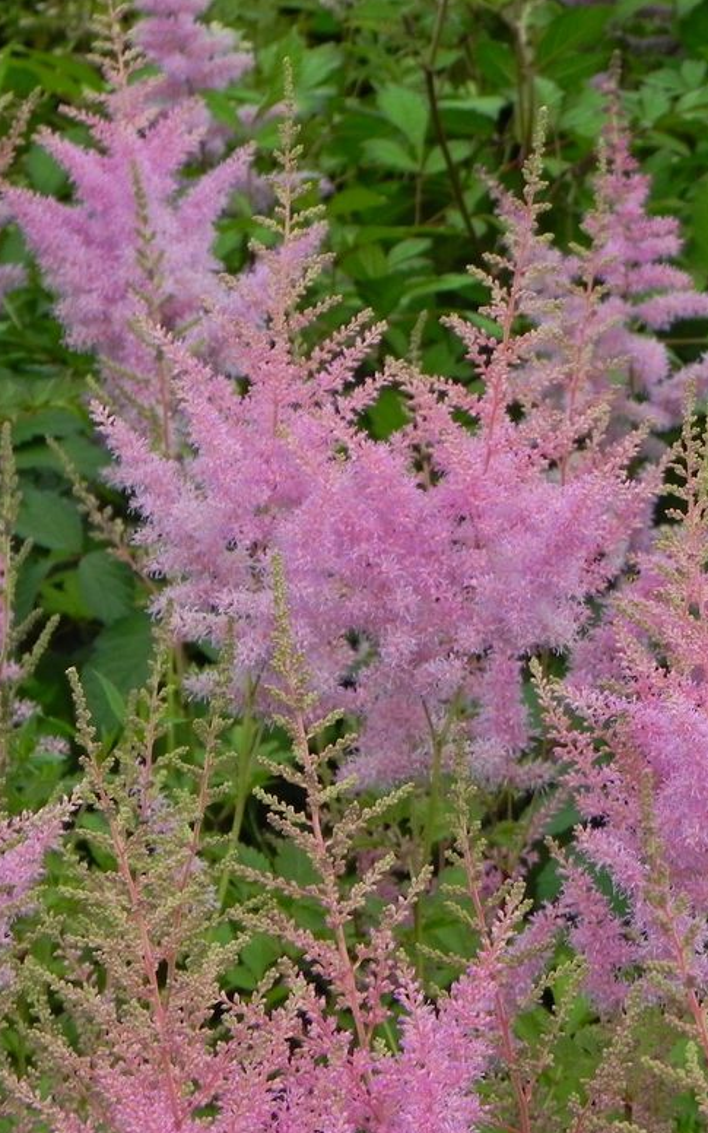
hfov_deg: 7.0
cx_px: 680
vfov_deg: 11.1
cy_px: 578
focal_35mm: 188
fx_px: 5804
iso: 160
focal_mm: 23
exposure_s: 1/200
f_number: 5.6
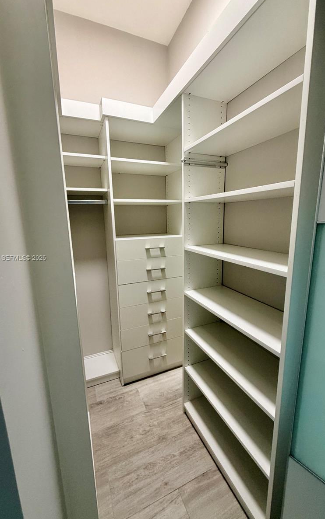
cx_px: 162
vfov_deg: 101.5
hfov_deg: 74.8
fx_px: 213
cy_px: 258
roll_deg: +1.8
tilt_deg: -10.3
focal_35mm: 15
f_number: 2.2
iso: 200
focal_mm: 2.22
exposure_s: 1/60
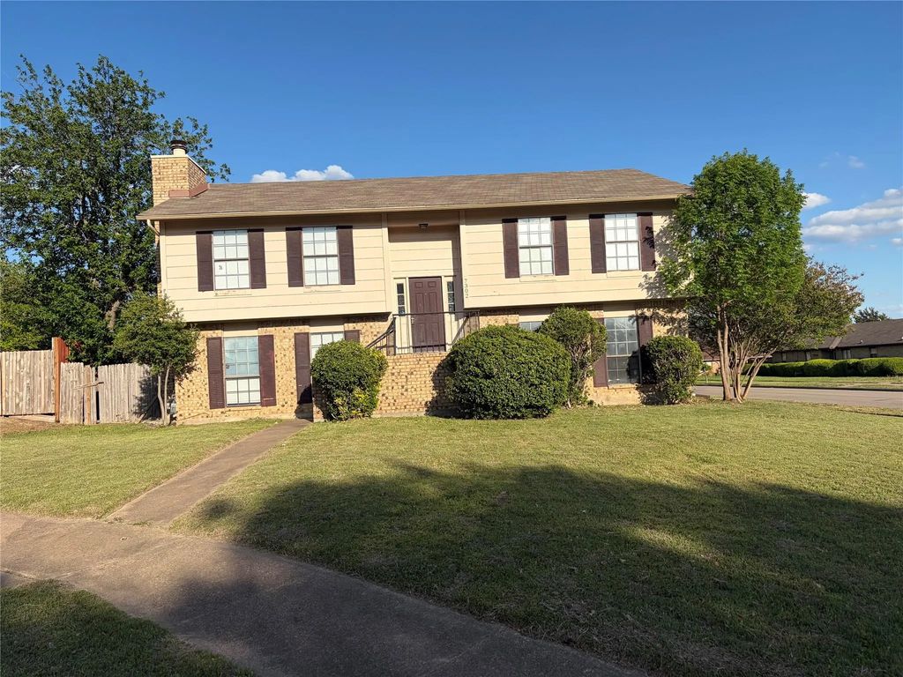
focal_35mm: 26
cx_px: 452
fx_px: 678
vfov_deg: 53.1
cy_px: 338
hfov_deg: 67.3
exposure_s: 1/4065
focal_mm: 5.96
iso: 50
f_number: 1.6
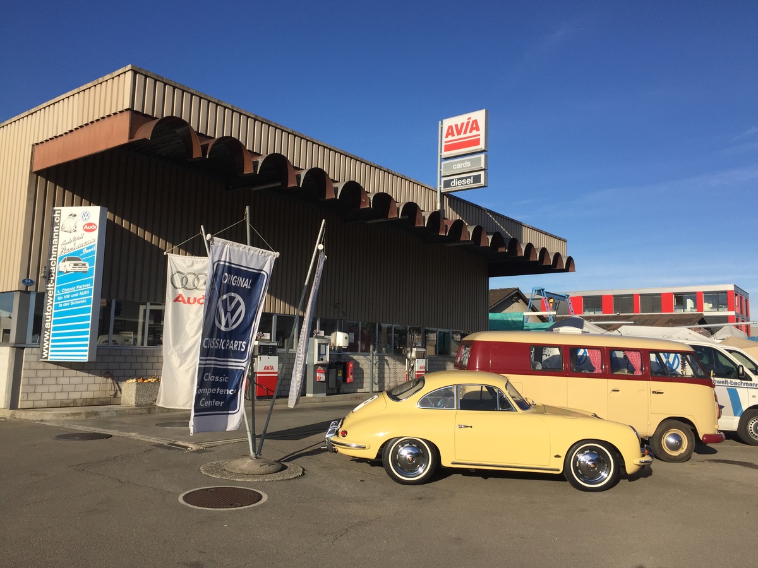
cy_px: 284
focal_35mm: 29
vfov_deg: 48.2
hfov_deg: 61.7
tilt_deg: +6.0
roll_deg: -1.4
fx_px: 635
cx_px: 379
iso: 32
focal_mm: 4.15
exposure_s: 1/2475
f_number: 2.2
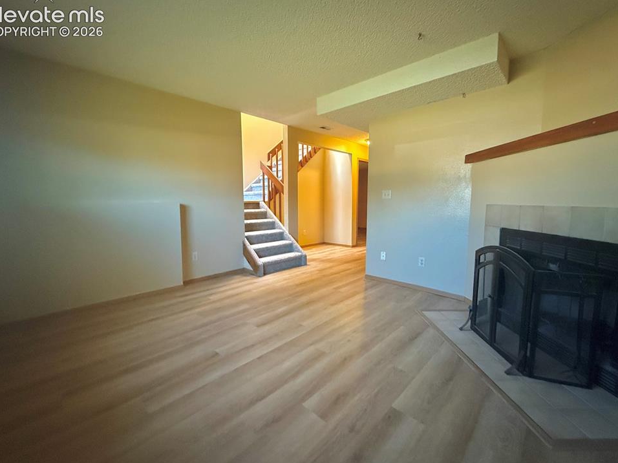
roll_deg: -0.2
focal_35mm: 15
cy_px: 227
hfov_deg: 98.2
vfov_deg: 81.7
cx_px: 309
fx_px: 268
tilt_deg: -5.9
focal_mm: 2.22
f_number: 2.2
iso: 1000
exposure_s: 1/60
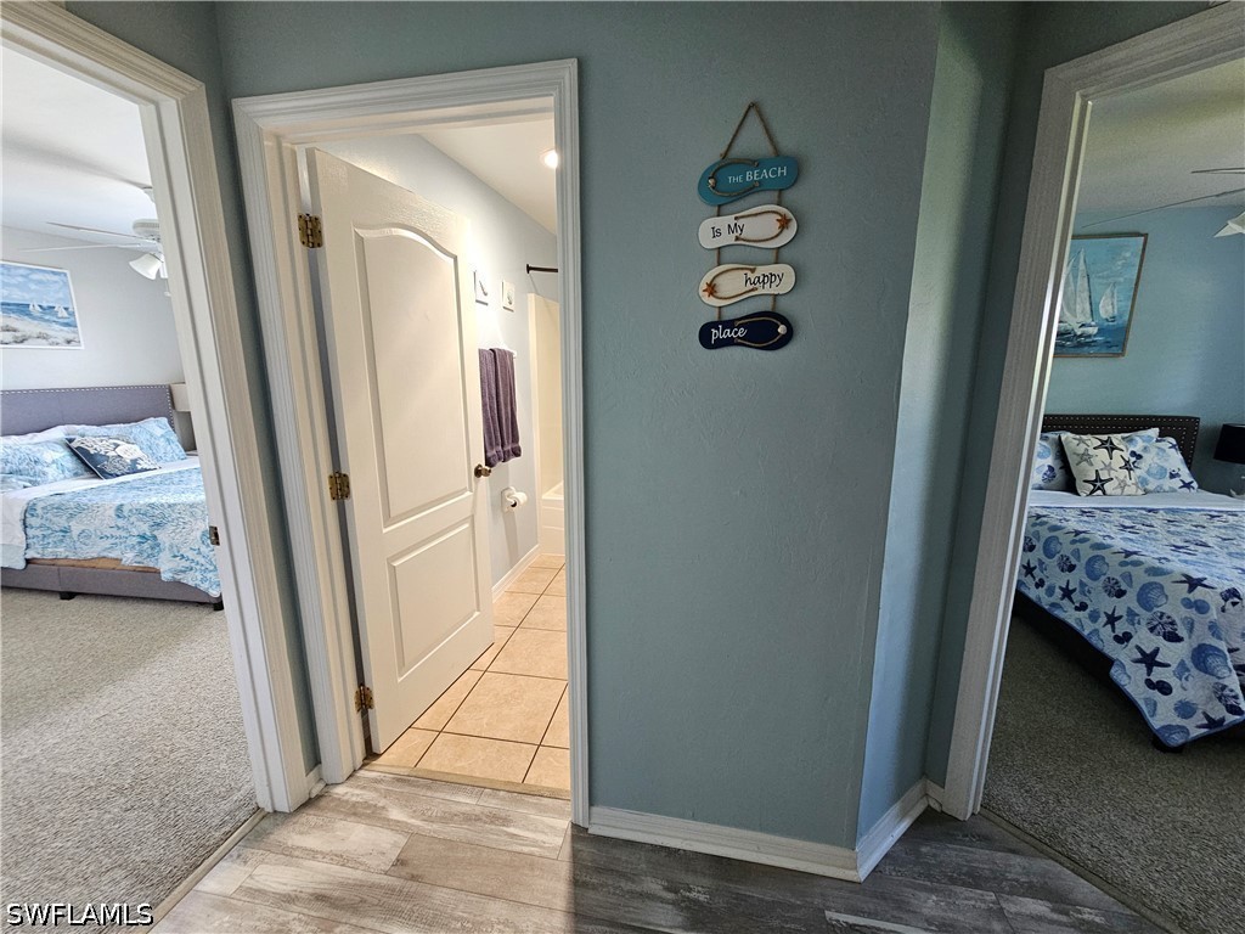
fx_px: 468
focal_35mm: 13
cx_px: 622
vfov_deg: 89.9
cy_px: 467
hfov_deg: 106.2
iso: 320
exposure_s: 1/40
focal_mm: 2.2
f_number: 2.2
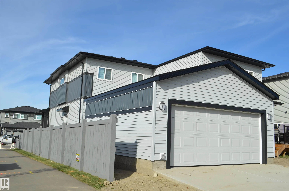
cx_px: 144
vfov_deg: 39.8
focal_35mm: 33
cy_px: 96
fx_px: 264
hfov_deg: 57.3
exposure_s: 1/250
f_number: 8
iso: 100
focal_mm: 22
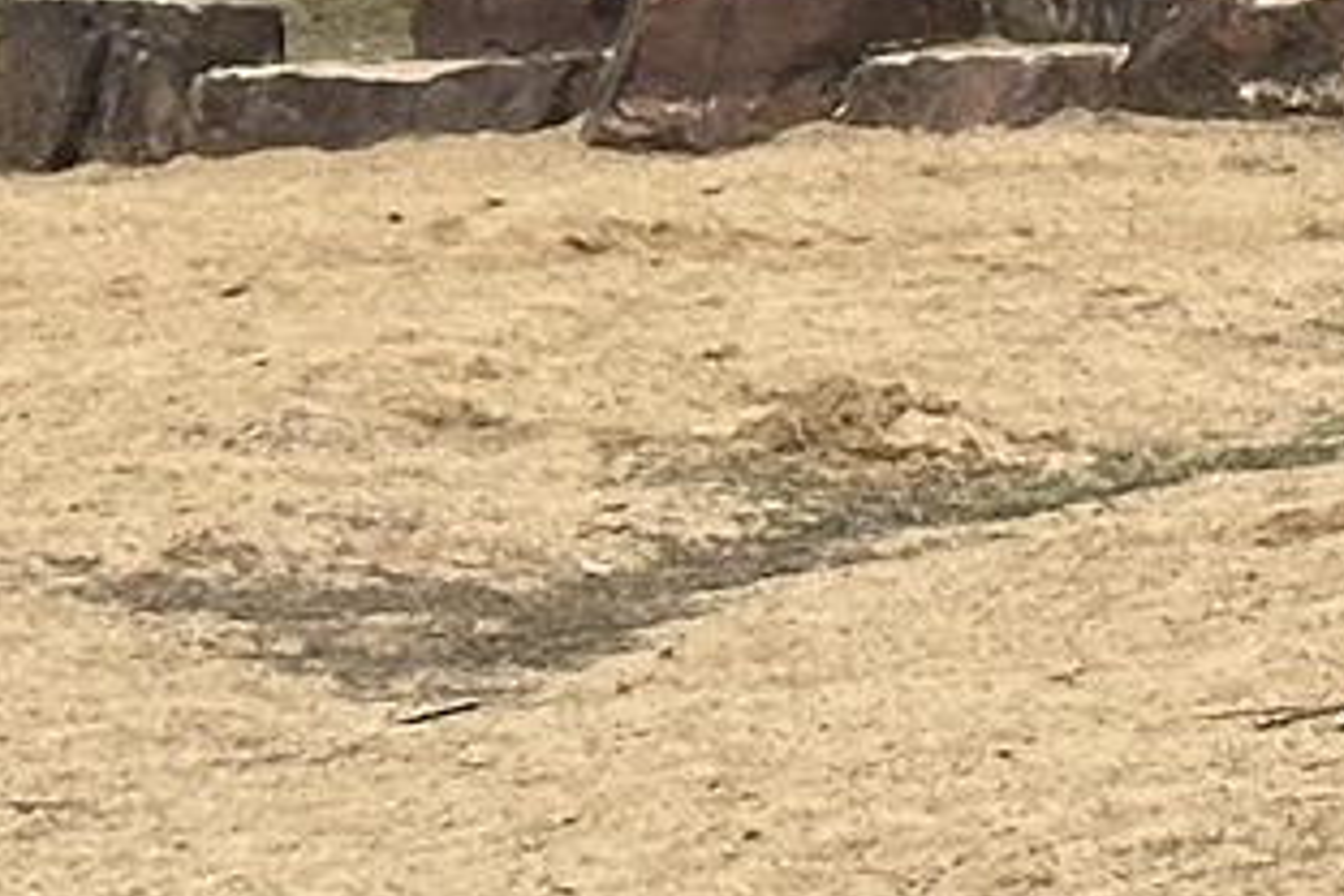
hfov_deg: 6.0
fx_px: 11946
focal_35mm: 320
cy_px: -1693
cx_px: 3786
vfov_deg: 4.2
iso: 64
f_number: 1.78
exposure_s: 1/5000
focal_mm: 6.86
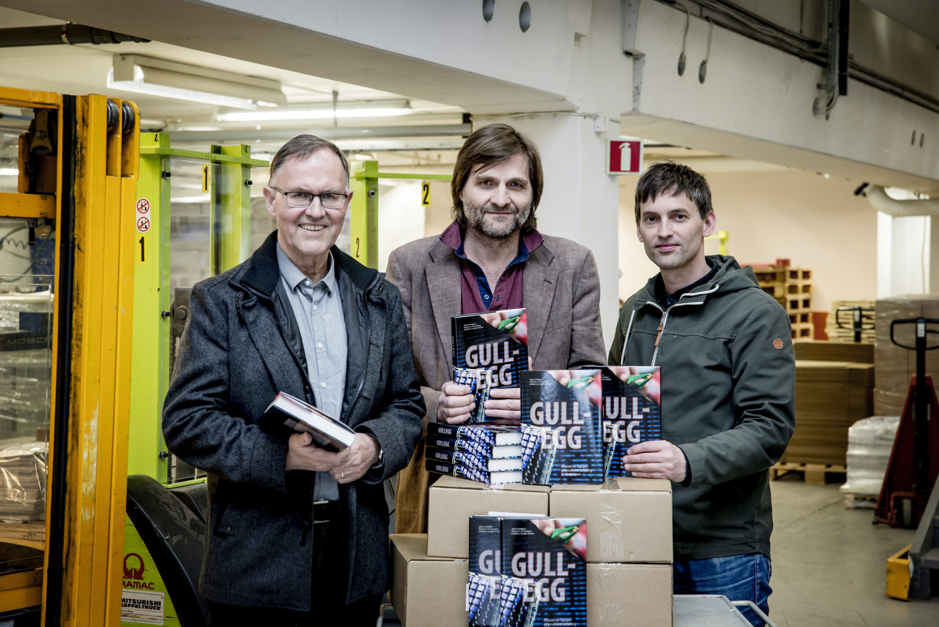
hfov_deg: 28.8
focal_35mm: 70
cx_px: 470
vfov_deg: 19.5
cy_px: 314
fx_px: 1826
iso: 640
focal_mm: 70
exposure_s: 1/80
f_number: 5
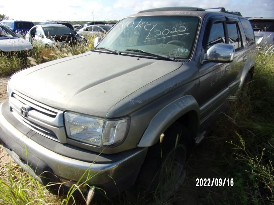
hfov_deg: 71.6
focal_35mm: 24
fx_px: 190
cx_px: 137
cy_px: 102
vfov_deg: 56.8
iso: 80
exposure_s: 1/900
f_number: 3.3
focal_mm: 4.3
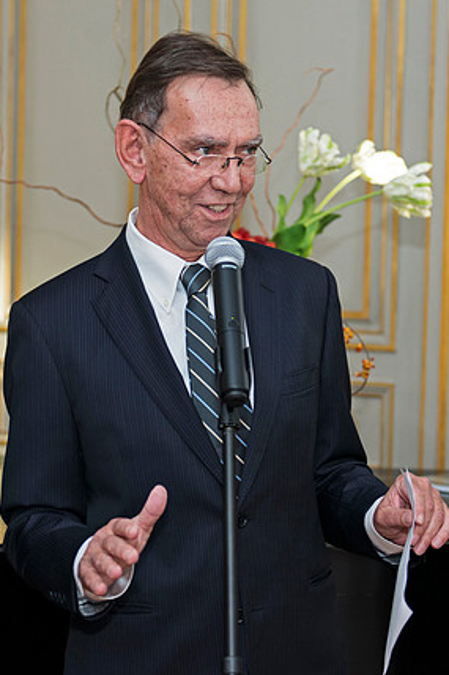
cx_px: 200
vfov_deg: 24.8
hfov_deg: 16.6
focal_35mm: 82
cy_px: 325
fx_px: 1535
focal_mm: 52
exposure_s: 1/80
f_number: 2.8
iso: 400
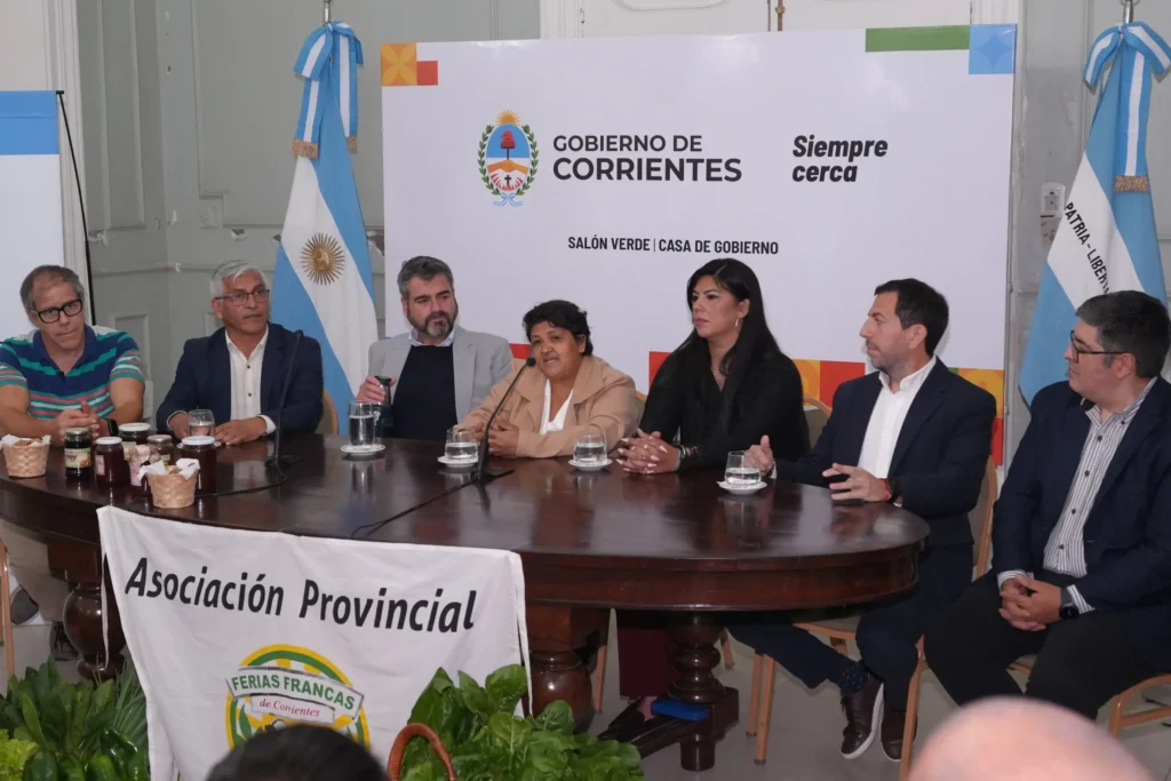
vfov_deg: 26.0
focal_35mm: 52
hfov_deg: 38.2
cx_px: 586
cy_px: 390
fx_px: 1692
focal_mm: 35
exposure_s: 1/125
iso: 2000
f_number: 4
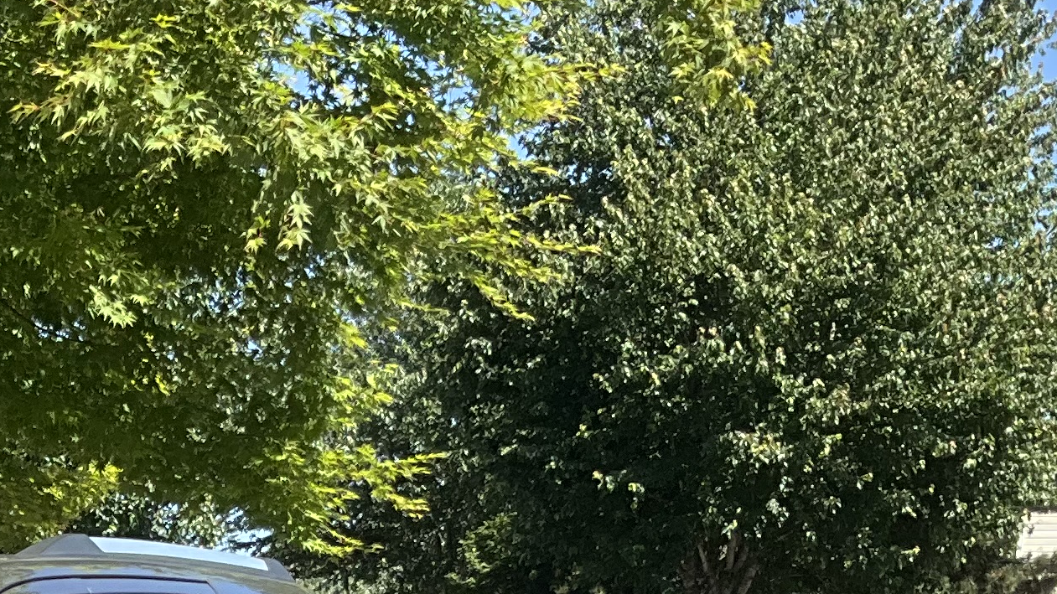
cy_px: 1191
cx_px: -307
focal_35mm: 101
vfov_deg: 10.9
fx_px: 2830
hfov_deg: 19.5
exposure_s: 1/883
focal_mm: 3
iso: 25
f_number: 1.8
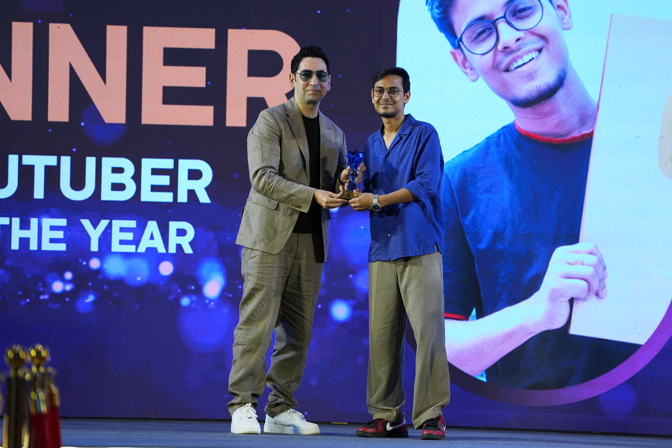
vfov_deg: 8.1
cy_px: 224
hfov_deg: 12.1
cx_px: 336
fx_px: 3173
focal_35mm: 170
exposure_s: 1/200
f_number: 3.2
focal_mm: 170
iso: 640
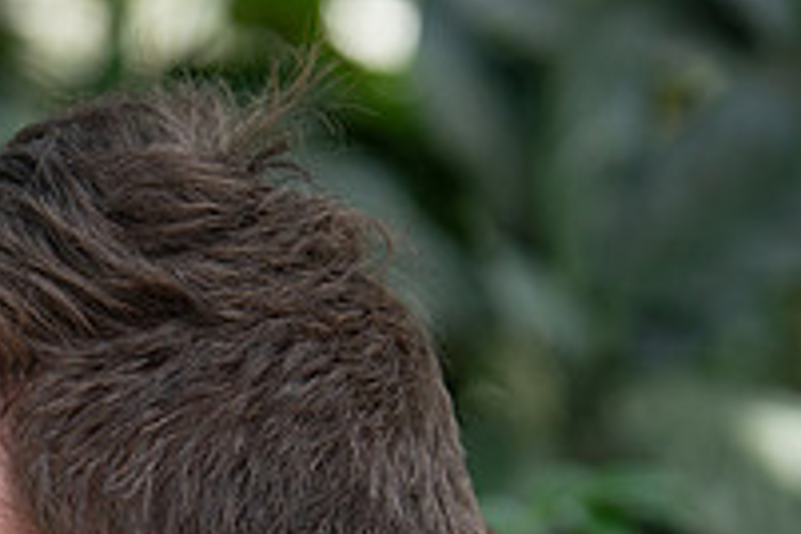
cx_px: -211
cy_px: 767
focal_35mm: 376
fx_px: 8365
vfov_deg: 3.6
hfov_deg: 5.5
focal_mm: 130
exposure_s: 1/250
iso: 500
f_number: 4.5
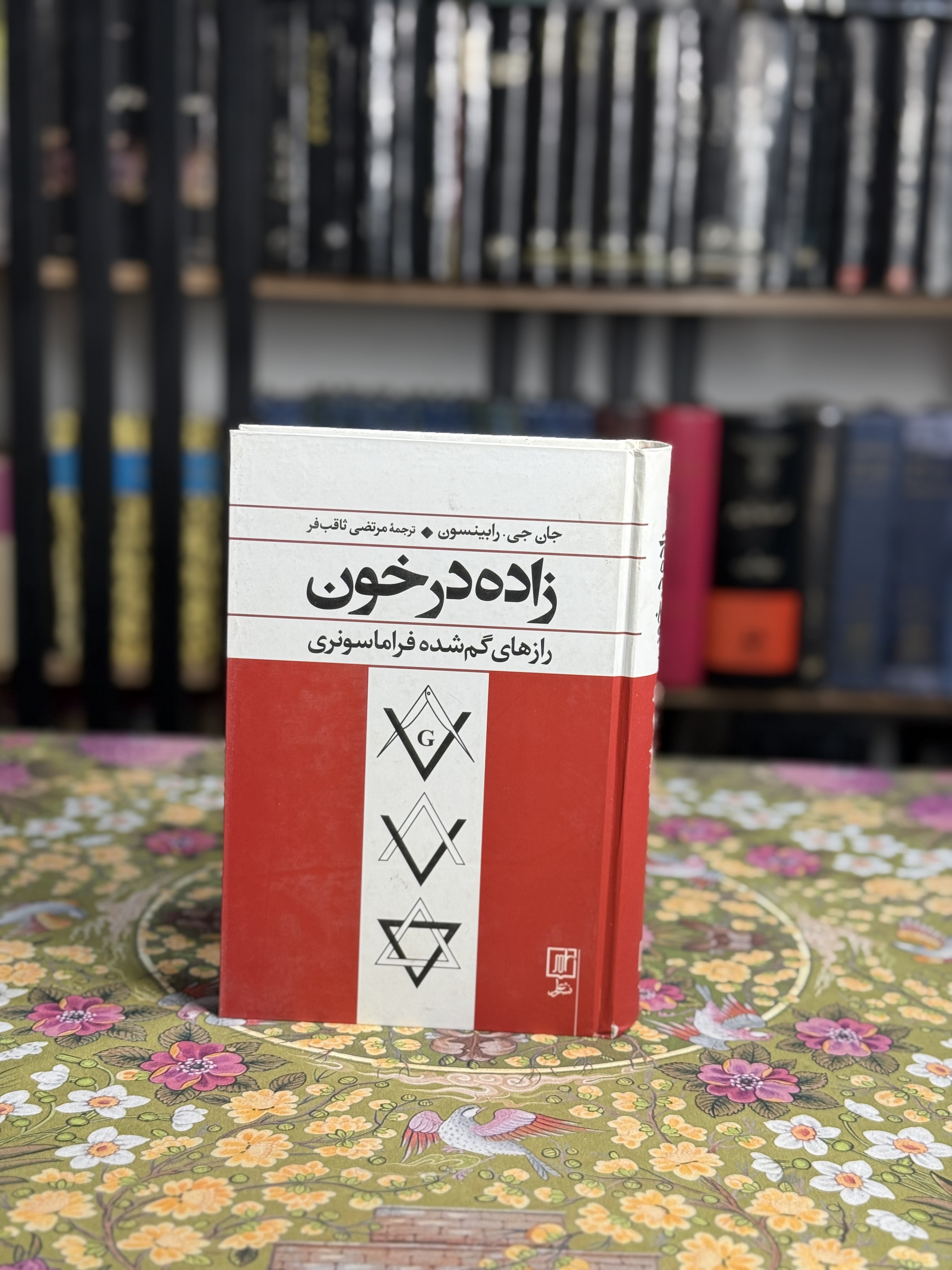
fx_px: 1760
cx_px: 476
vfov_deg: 39.7
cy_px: 635
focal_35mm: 48
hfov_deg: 30.3
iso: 64
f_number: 1.78
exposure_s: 1/100
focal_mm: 6.76
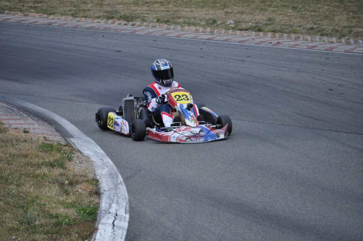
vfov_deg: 6.1
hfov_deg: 9.2
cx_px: 182
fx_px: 2266
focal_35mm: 225
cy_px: 120
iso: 400
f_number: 5
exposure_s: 1/1000
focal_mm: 150
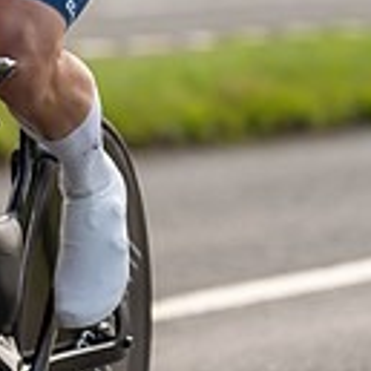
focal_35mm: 526
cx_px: -465
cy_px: 33
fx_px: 6378
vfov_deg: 3.3
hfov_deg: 3.3
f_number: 3.2
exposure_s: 1/1000
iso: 160
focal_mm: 115
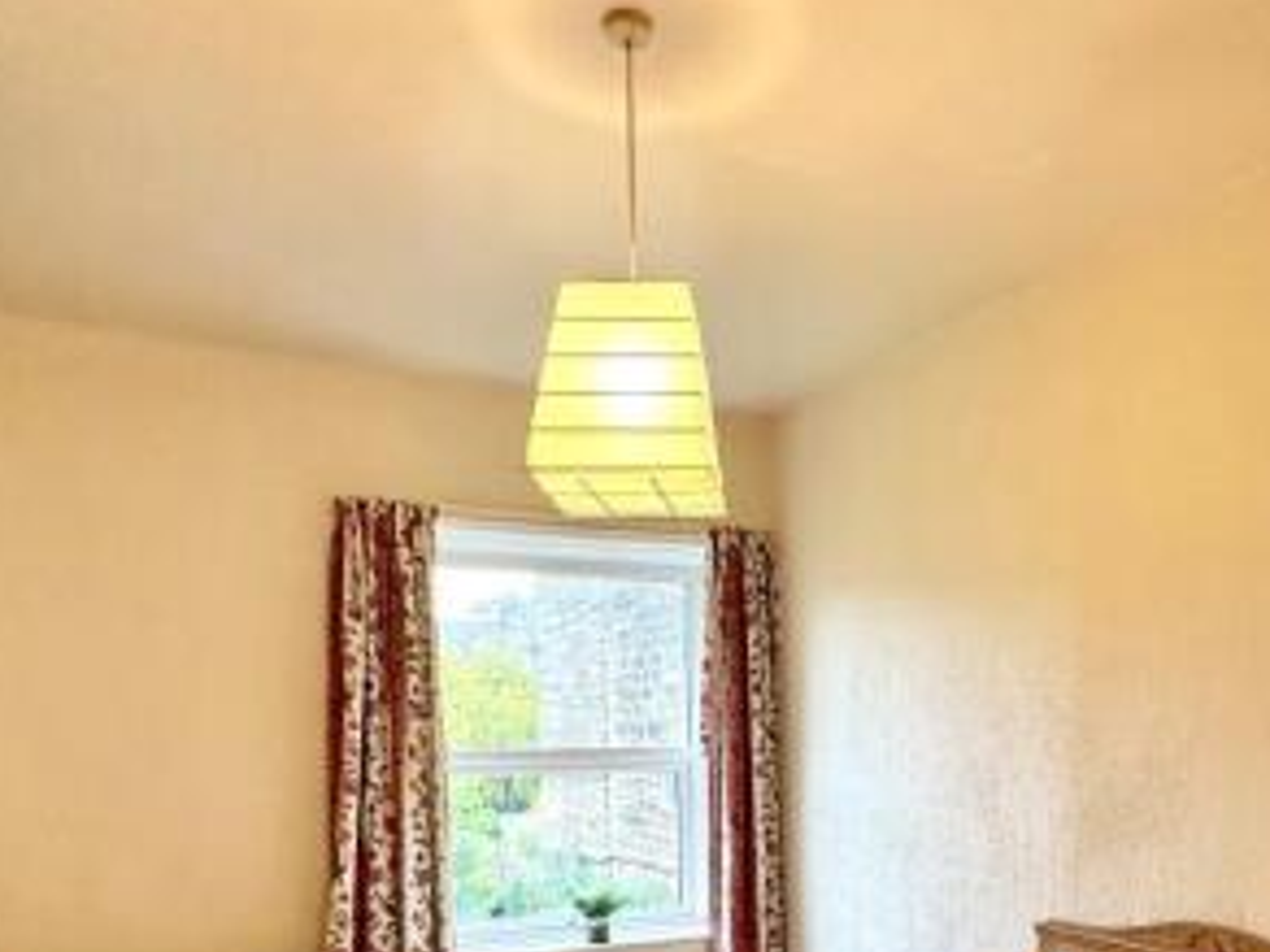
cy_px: 854
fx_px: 1027
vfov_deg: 45.2
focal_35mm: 28
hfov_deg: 63.0
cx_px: 750
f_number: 2.2
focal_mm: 2.22
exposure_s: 1/100
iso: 250
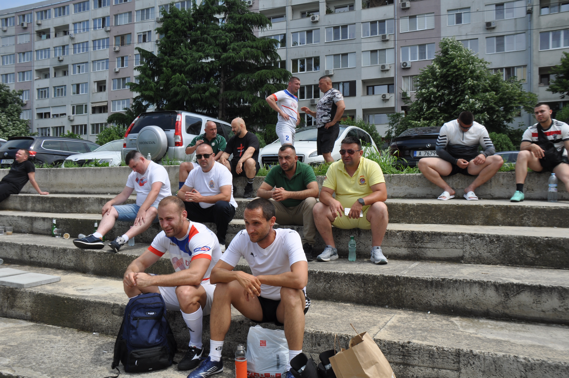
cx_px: 284
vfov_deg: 43.5
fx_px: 474
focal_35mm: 30
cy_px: 189
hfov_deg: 62.0
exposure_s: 1/320
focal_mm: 20
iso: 200
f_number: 9
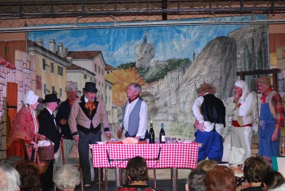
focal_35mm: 90
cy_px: 96
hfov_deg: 22.6
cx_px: 142
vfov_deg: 15.2
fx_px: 714
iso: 900
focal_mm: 60
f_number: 4.2
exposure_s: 1/60
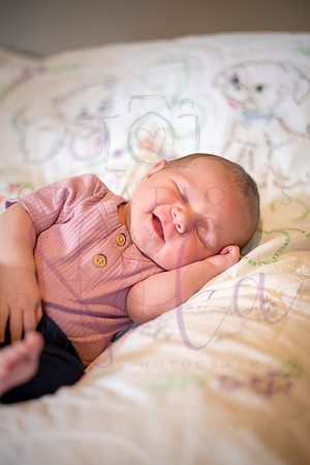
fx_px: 646
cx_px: 155
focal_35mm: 50
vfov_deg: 39.6
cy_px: 232
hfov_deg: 27.0
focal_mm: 50
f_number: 2
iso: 800
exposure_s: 1/60
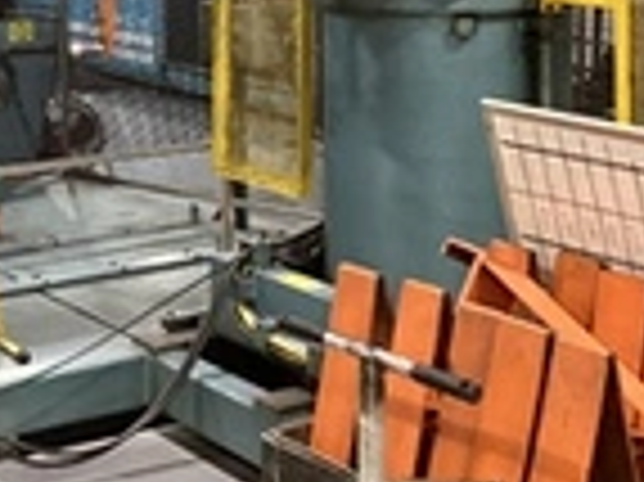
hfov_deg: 22.0
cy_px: 14
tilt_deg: -4.5
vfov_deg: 16.6
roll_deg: +2.1
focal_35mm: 87
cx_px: 59
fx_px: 1617
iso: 400
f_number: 2.4
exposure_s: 1/40
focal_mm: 3.3
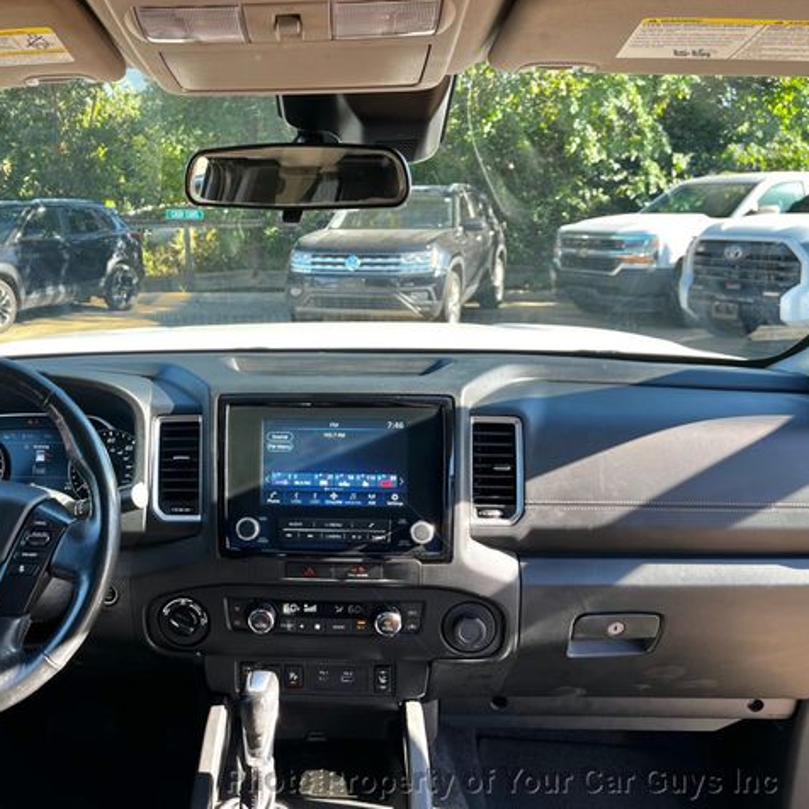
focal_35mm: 31
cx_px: 289
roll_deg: +0.7
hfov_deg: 51.8
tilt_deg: -12.1
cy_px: 404
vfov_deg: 52.5
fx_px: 820
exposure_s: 1/191
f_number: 1.6
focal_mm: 5.1
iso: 40
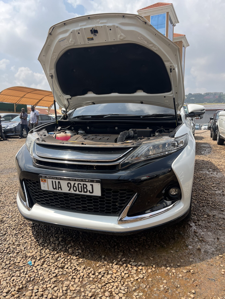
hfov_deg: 53.1
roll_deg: +0.0
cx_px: 112
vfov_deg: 67.3
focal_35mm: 26
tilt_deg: -6.3
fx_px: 225
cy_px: 150
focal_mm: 5.1
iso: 50
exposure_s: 1/1992
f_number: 1.6
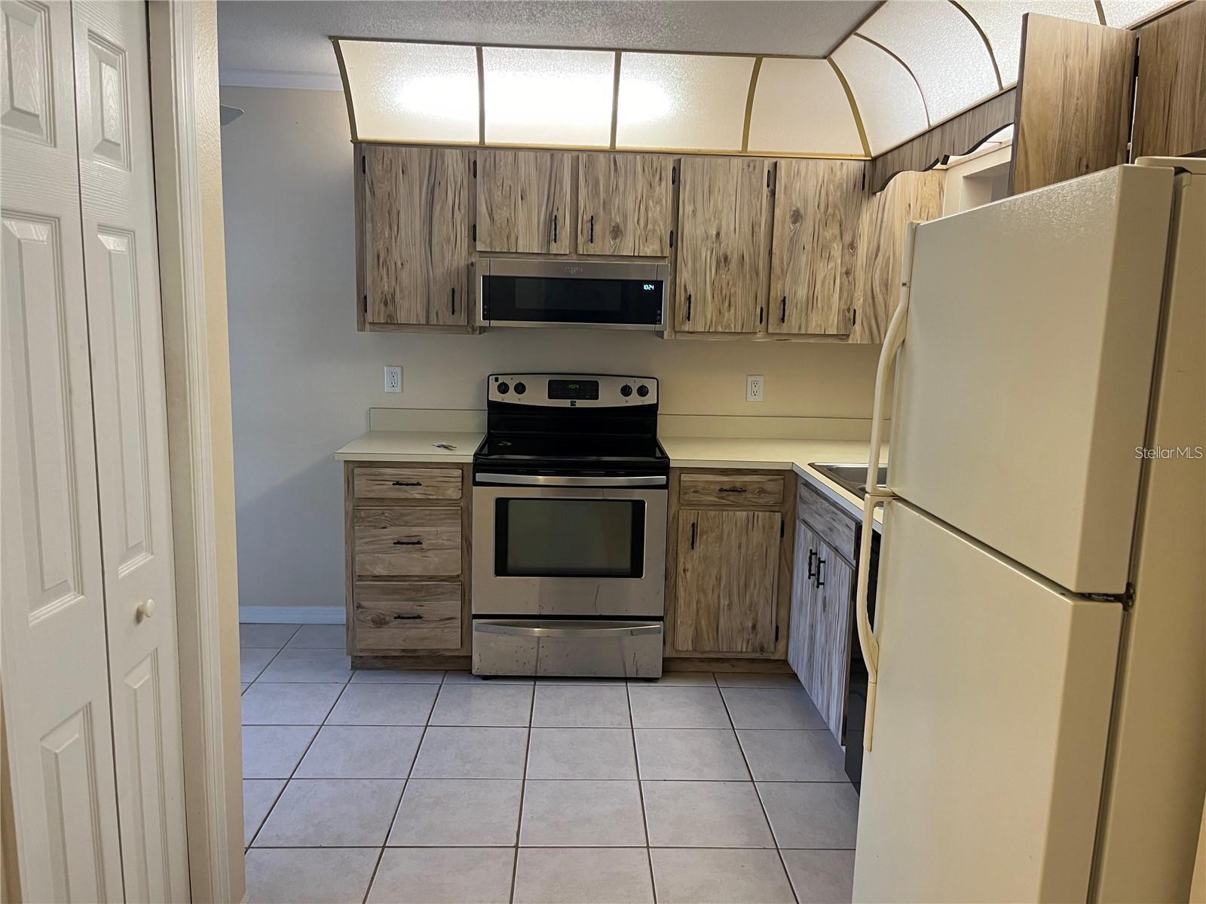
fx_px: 906
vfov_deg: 53.1
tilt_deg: -8.7
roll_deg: -1.3
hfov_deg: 67.3
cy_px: 452
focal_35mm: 26
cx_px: 603
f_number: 1.6
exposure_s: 1/60
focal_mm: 5.1
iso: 100
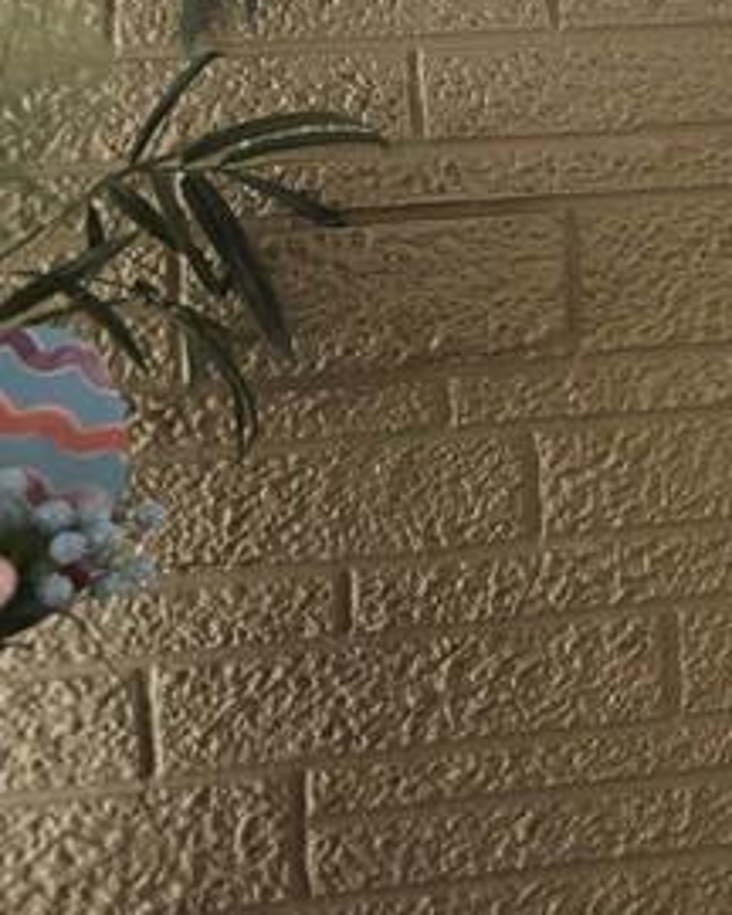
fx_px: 3602
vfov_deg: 14.0
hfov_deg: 9.2
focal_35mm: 133
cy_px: -214
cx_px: 2223
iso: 32
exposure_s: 1/120
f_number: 1.7
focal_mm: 6.3
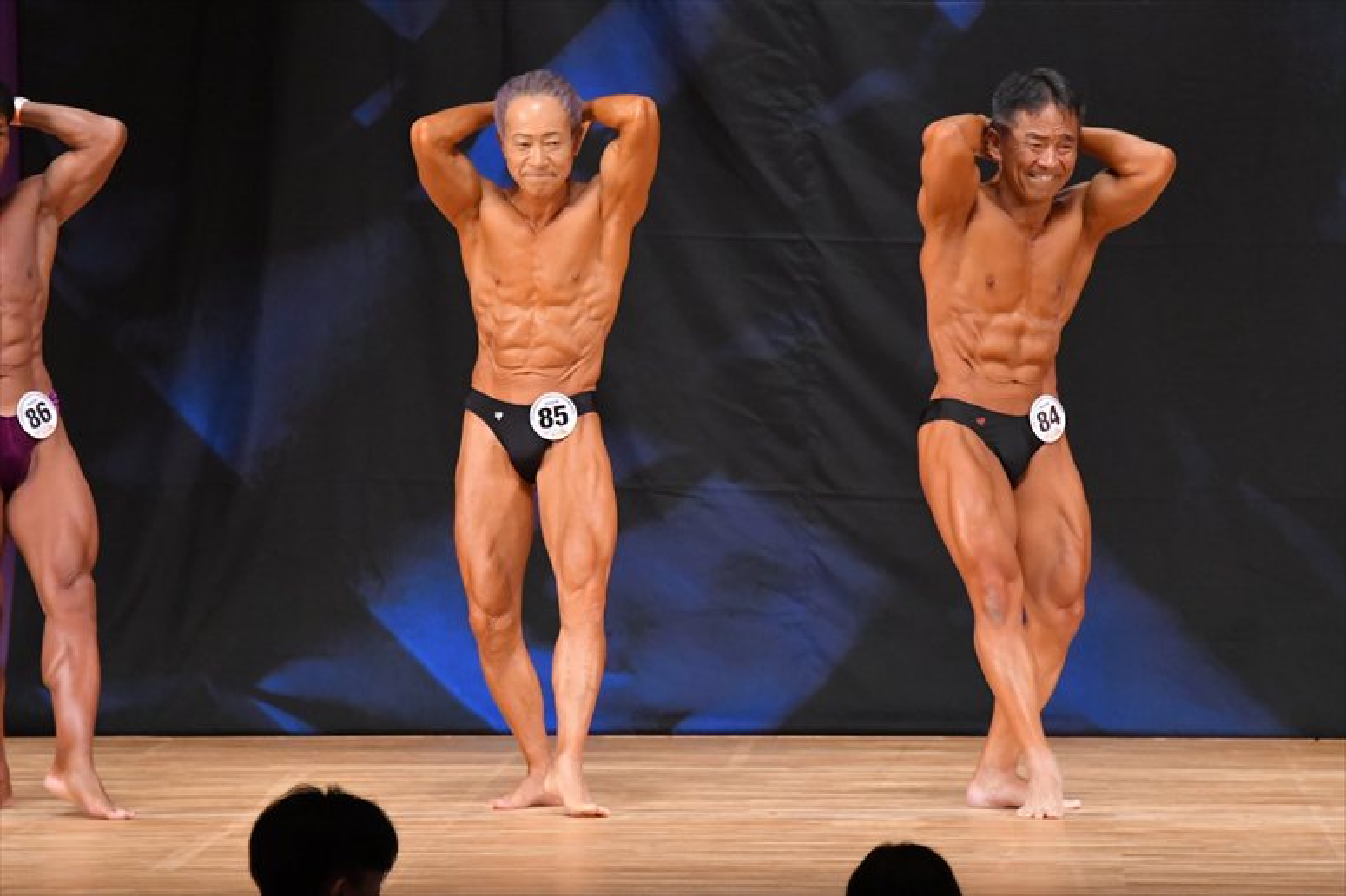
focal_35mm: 300
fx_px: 11211
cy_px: 448
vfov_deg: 4.6
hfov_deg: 6.9
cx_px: 673
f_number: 5.6
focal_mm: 200
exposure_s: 1/400
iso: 5600
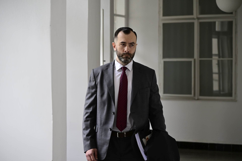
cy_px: 80
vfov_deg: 16.3
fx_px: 565
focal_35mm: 84
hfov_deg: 24.2
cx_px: 121
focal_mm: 84
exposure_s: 1/160
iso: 560
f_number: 4
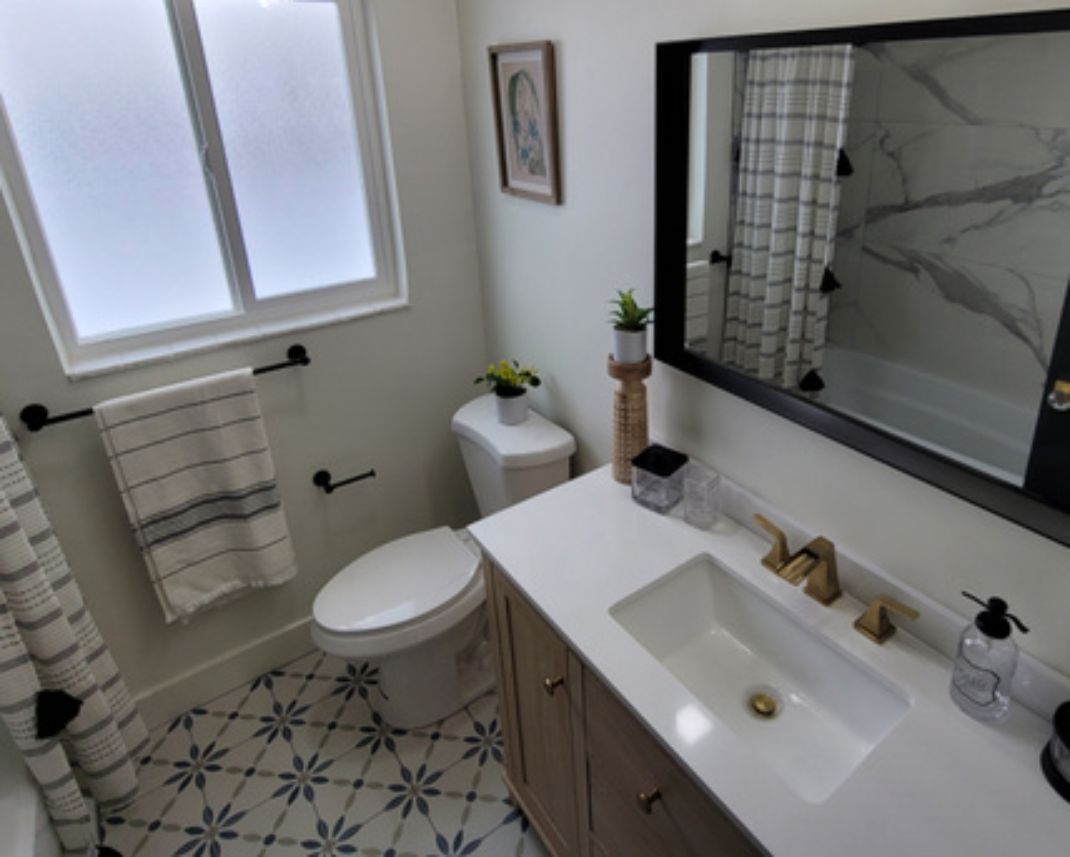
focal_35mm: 19
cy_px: 333
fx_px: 602
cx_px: 601
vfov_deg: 70.0
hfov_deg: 82.9
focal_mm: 2.2
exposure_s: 1/214
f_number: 2.2
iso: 64
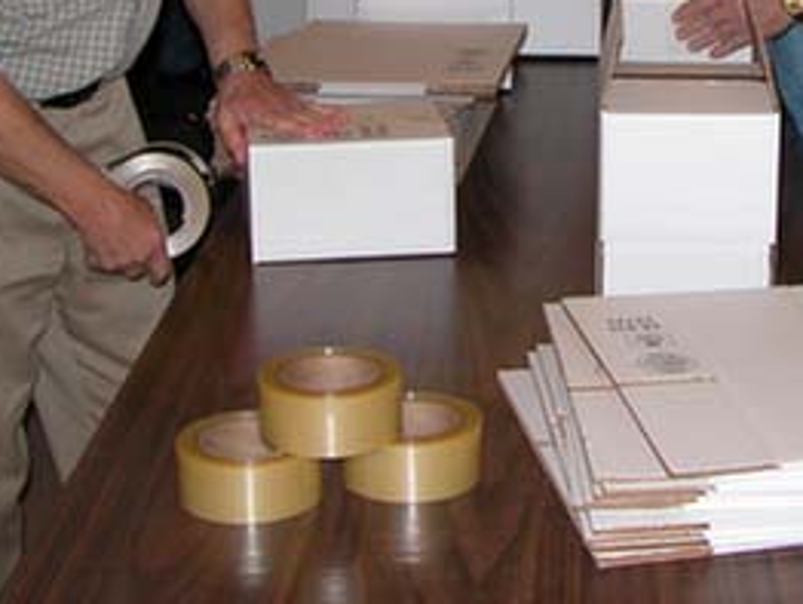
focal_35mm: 83
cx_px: 616
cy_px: 15
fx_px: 1927
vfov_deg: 17.4
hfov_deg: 23.3
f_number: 2.8
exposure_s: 1/60
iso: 100
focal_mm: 8.9
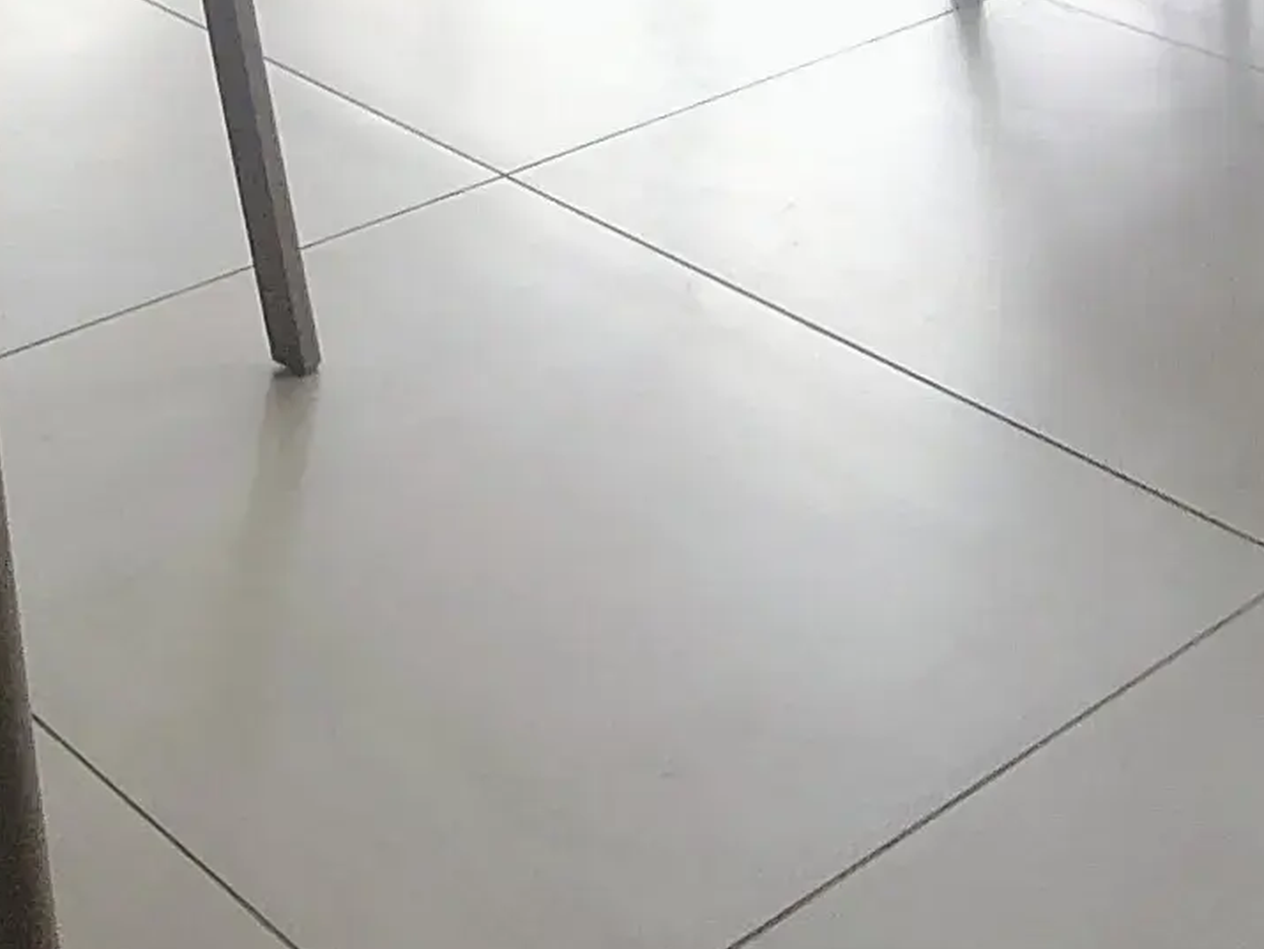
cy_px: -997
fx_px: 2667
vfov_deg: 15.6
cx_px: 177
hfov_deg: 26.0
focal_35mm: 73
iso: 100
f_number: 2.2
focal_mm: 1.66
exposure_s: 1/136
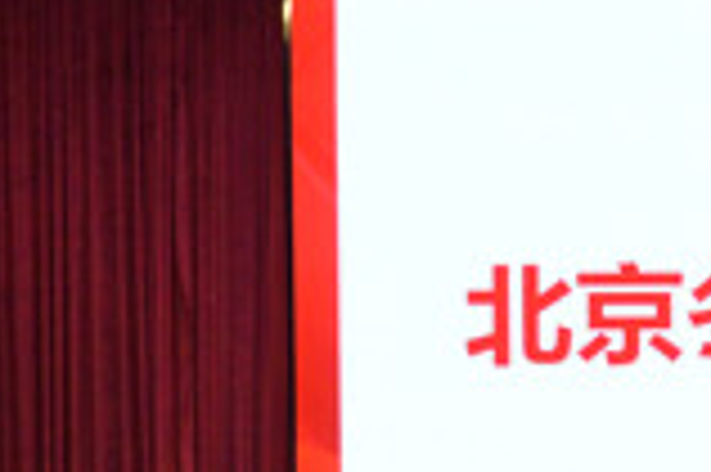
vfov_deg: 9.9
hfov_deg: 14.2
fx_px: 2703
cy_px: 494
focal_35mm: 137
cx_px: 990
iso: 1600
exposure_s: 1/30
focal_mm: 24
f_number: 14
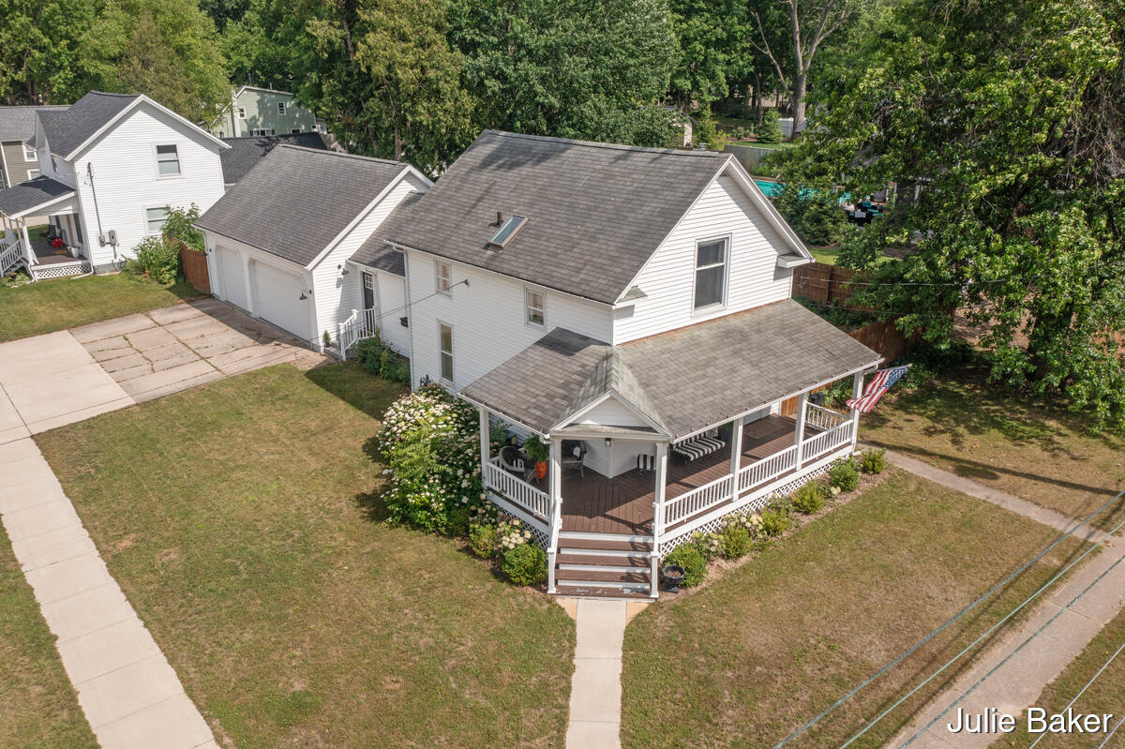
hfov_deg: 65.5
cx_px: 562
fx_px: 875
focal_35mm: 28
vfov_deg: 46.4
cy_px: 374
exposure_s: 1/640
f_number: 6.3
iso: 100
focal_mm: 10.26
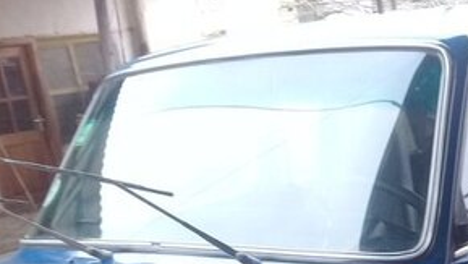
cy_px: 398
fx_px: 956
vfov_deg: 14.6
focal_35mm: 77
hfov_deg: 25.9
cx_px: 481
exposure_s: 1/50
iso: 64
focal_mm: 3.3
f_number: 2.2
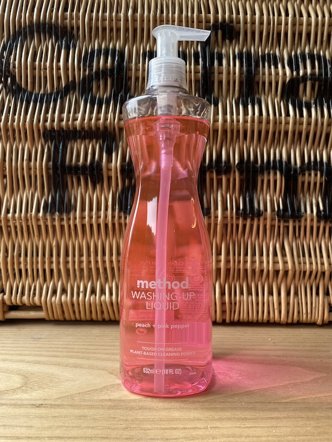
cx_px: 166
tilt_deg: -3.2
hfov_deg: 53.1
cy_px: 221
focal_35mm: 26
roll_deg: +1.2
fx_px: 332
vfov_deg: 67.3
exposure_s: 1/122
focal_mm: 4.25
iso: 50
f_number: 1.8
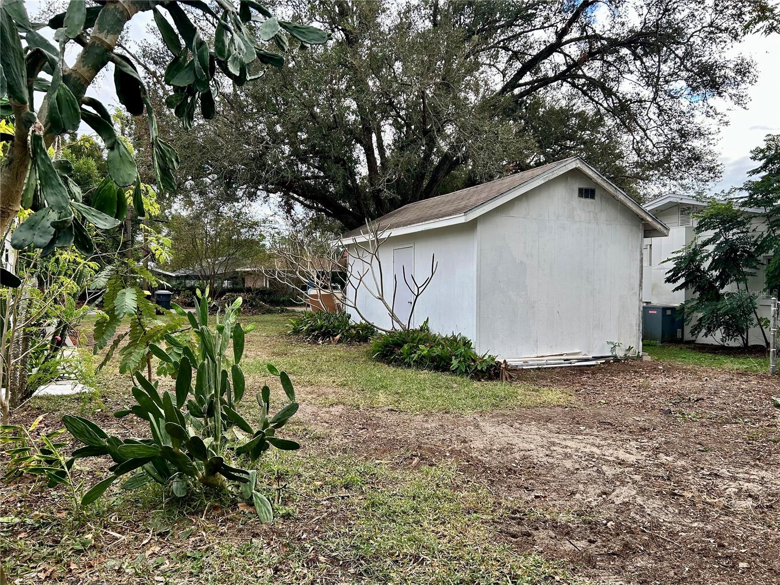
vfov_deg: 53.1
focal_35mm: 26
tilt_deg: -0.5
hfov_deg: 67.3
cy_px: 292
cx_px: 390
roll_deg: +0.1
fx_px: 586
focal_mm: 5.7
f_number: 1.5
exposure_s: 1/718
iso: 50
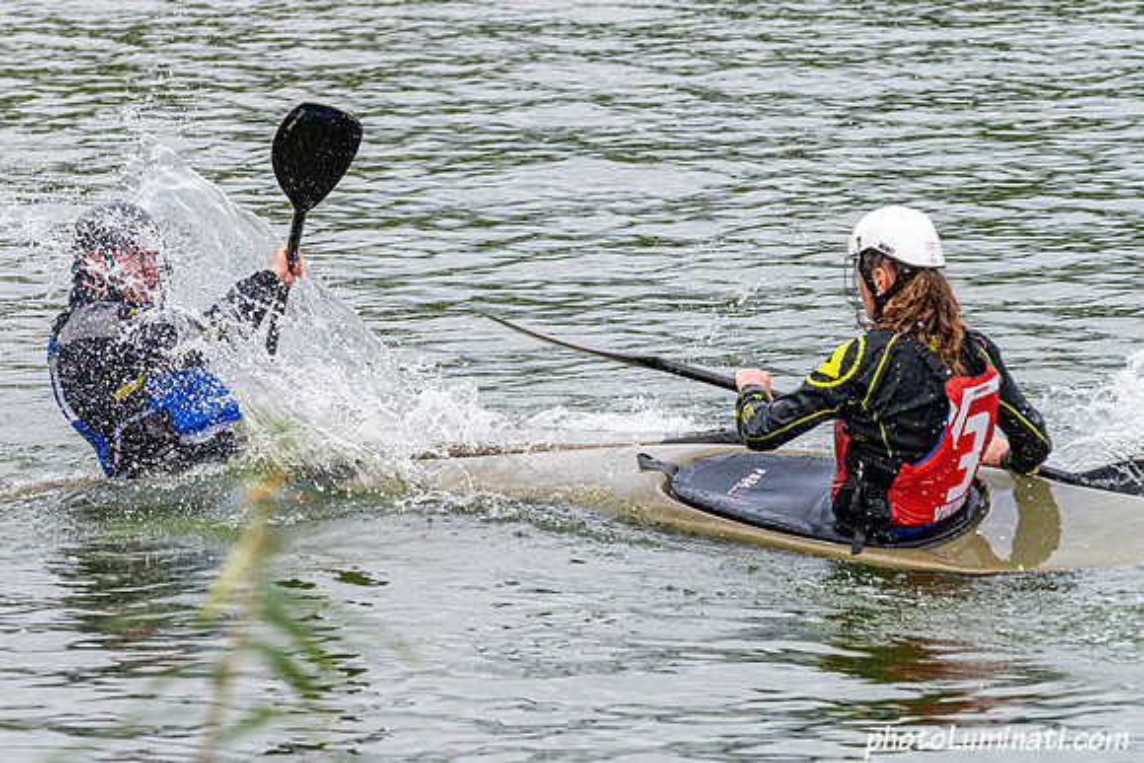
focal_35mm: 364
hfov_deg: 5.7
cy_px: 451
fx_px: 11564
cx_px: 518
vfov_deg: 3.8
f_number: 6.3
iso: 2500
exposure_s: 1/3200
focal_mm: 200
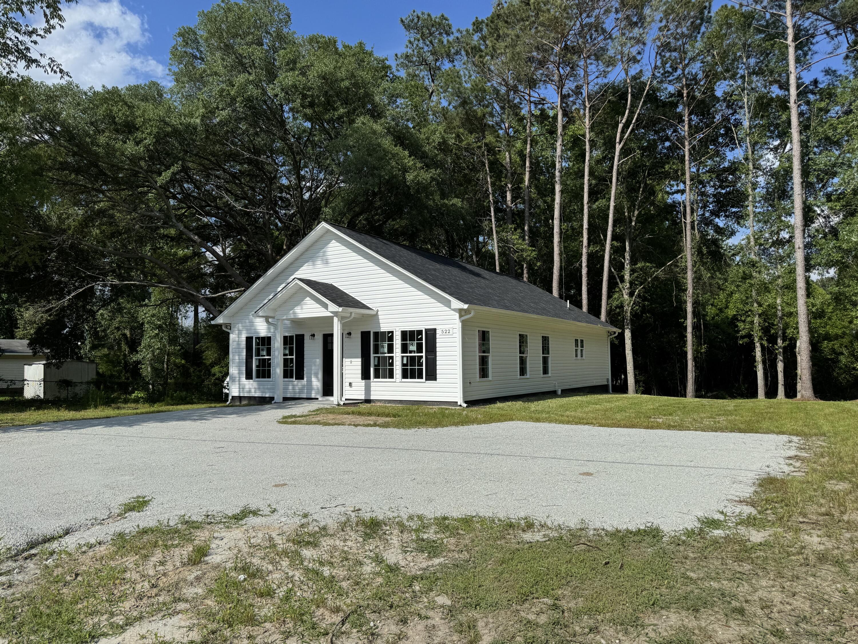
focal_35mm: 24
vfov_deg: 56.8
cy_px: 322
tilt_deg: +2.7
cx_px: 429
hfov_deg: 71.6
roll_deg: -0.1
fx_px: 595
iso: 80
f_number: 1.78
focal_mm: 6.76
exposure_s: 1/7937
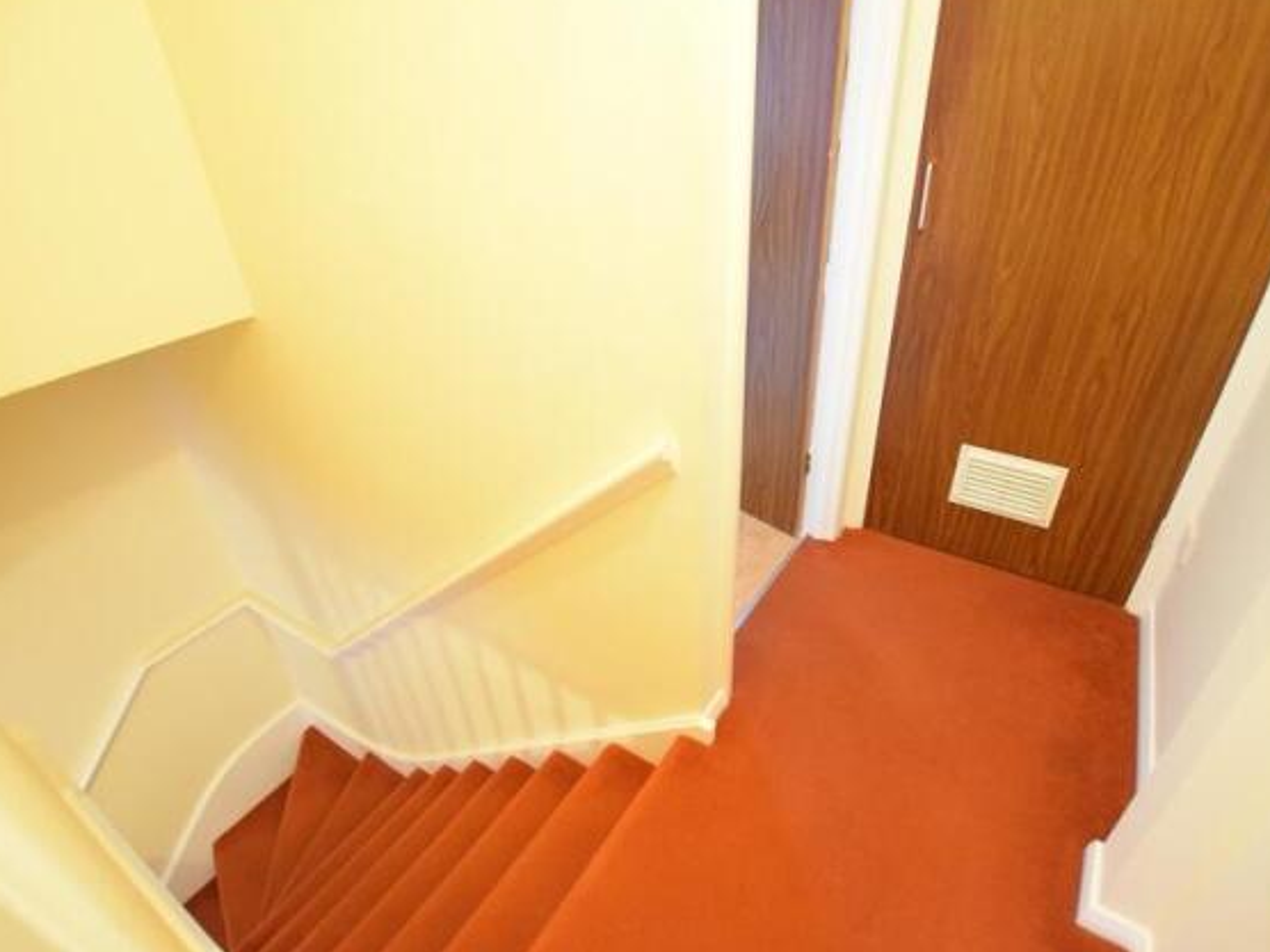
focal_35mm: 17
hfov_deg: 91.0
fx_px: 624
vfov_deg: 74.7
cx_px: 662
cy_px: 469
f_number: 3.5
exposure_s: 1/50
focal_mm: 10
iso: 6400
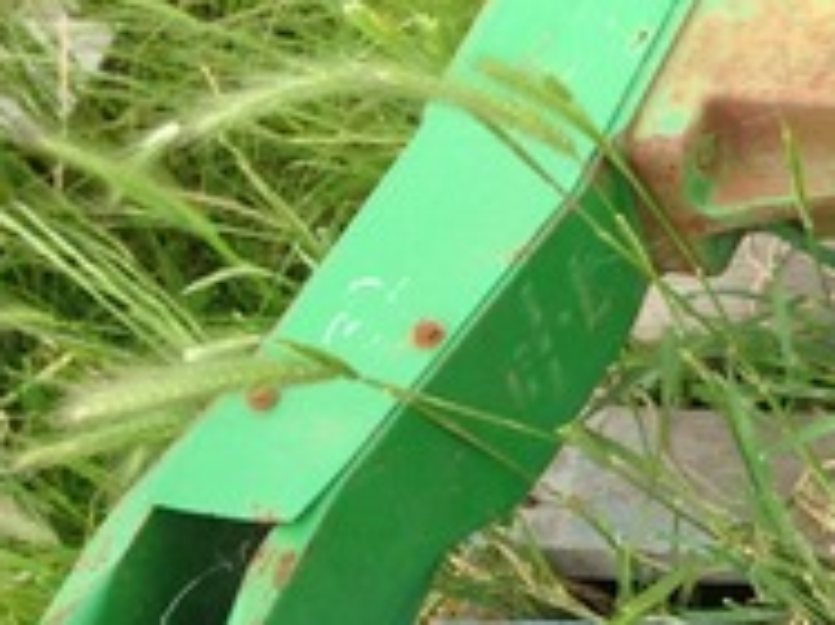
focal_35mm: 141
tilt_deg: -46.1
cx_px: 1456
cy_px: 223
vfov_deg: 10.5
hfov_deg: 12.8
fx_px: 3399
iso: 50
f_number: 2.4
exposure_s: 1/507
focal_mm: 4.12
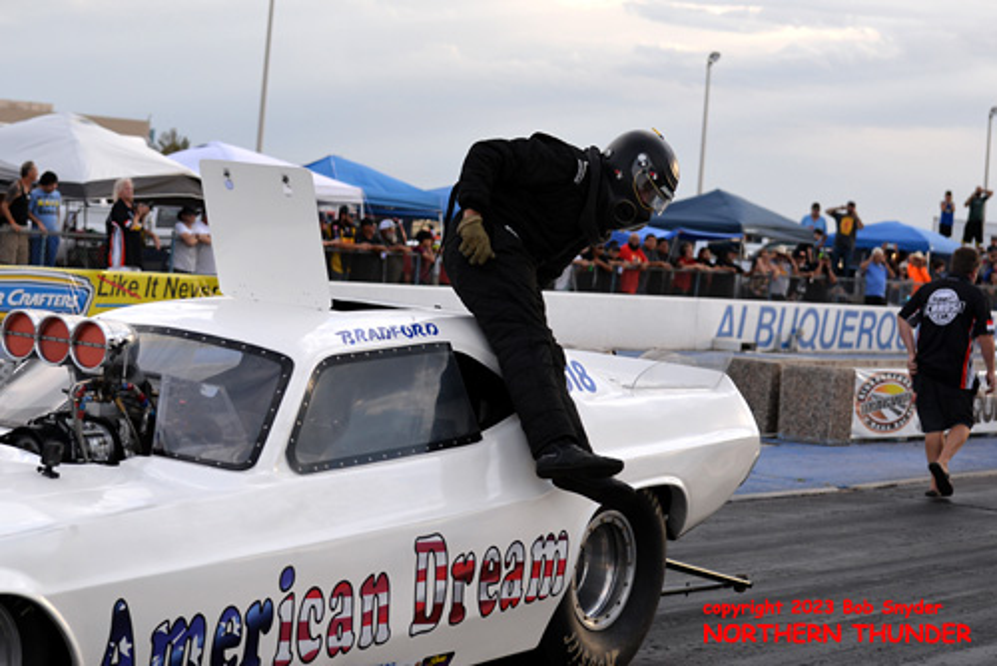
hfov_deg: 28.8
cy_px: 333
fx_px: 1940
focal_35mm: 70
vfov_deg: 19.5
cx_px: 498
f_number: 5
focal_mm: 70
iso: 400
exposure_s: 1/1250
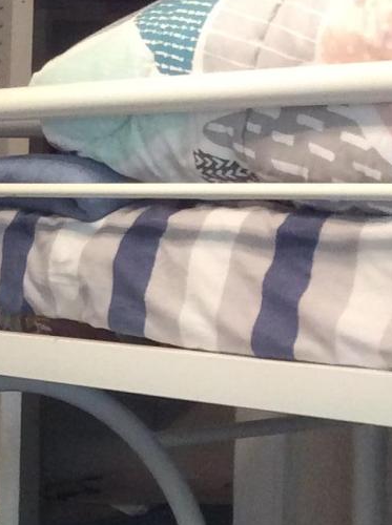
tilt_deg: -6.3
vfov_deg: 15.4
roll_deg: -0.3
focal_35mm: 128
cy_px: 336
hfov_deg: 10.8
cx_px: -332
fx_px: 1939
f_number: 2.4
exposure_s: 1/24
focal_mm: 3.3
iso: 160
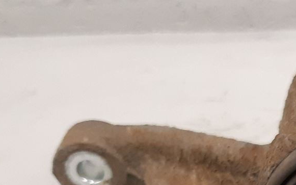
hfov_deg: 19.4
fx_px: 798
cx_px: 385
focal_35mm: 99
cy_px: 273
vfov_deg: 12.6
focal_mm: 3.93
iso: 250
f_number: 1.7
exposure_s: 1/50
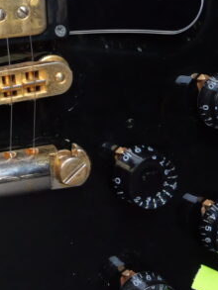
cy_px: -7
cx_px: -64
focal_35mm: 126
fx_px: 1057
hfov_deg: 11.5
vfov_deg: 15.3
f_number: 5.6
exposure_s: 1/320
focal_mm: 18
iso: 3200
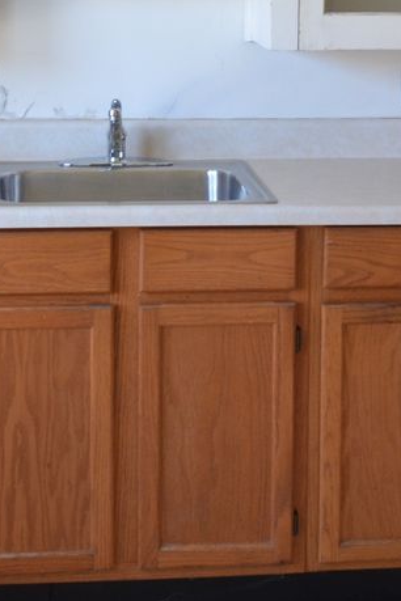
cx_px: 233
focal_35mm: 88
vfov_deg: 22.2
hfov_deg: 15.5
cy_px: -1
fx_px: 1470
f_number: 4
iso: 560
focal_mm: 18
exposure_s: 1/60
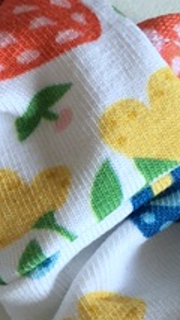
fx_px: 1288
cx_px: -69
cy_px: 415
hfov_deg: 7.9
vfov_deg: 13.6
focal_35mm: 152
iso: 32
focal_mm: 4.15
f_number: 2.2
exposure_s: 1/50
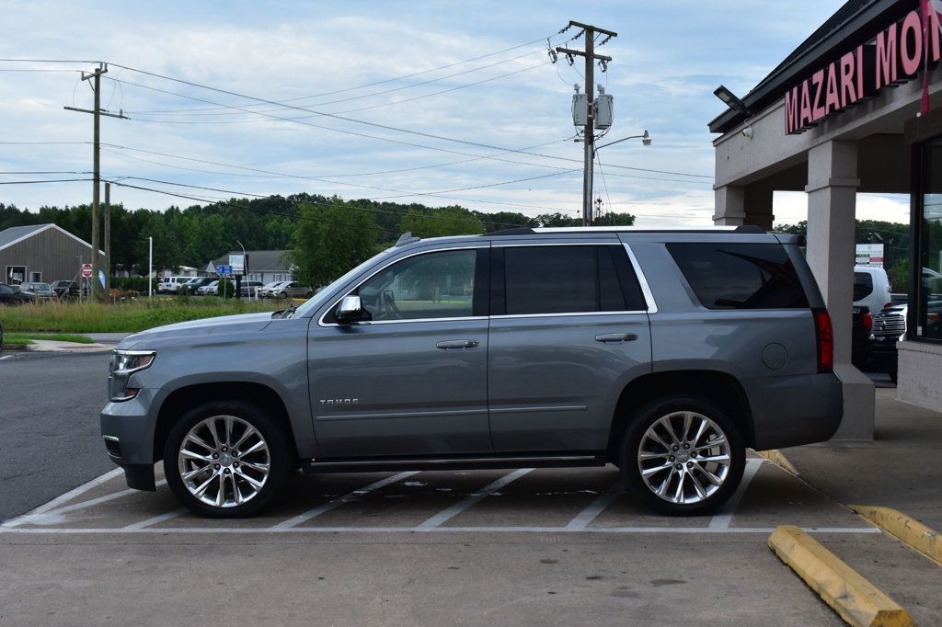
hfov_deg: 43.6
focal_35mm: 45
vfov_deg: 29.8
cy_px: 314
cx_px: 471
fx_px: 1177
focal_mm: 30
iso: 400
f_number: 9
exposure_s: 1/100
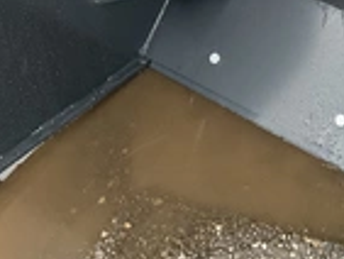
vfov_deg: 17.3
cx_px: 251
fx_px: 816
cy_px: -37
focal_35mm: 82
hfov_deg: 23.6
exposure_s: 1/60
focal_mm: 3
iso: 200
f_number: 1.8
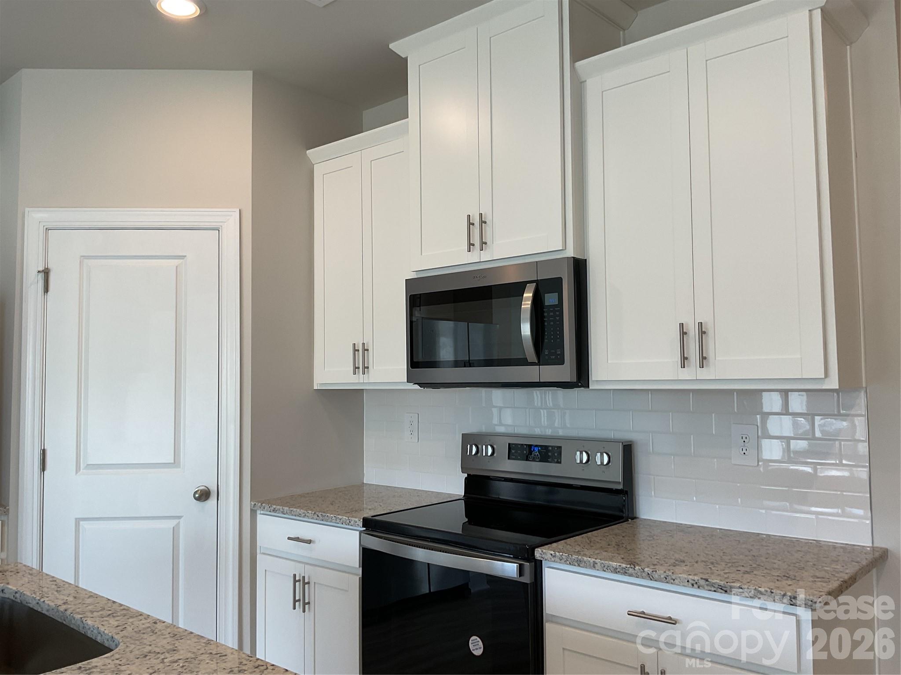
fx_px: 755
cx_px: 450
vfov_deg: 48.2
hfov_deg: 61.7
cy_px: 338
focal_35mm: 29
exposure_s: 1/120
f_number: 1.8
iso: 40
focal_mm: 3
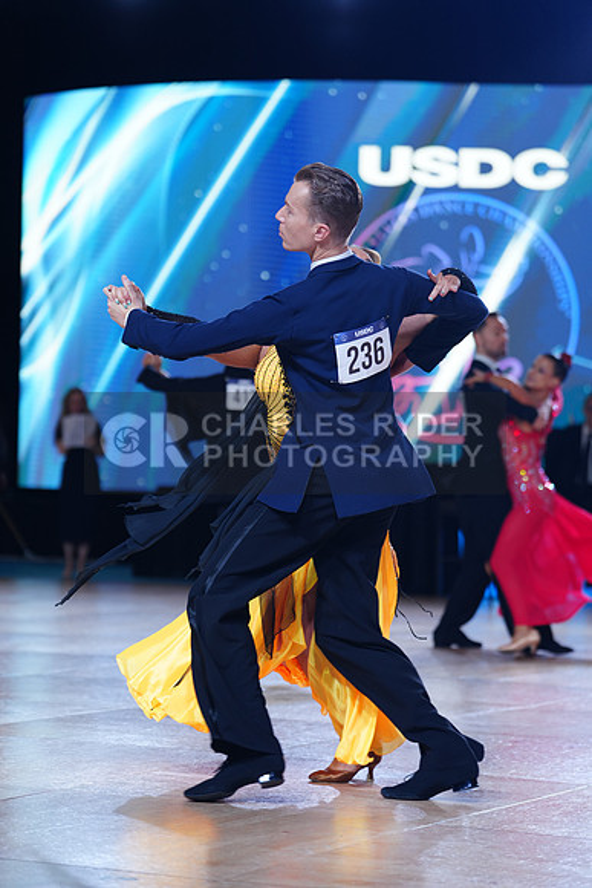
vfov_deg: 19.5
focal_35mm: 105
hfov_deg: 13.0
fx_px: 2588
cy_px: 444
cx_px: 296
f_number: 2.8
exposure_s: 1/500
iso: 500
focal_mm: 105
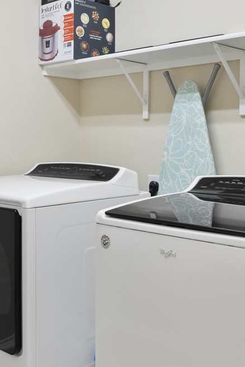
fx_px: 449
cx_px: 149
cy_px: 141
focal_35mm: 44
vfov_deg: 44.2
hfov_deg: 30.4
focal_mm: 12
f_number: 6.3
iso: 400
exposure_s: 1/10
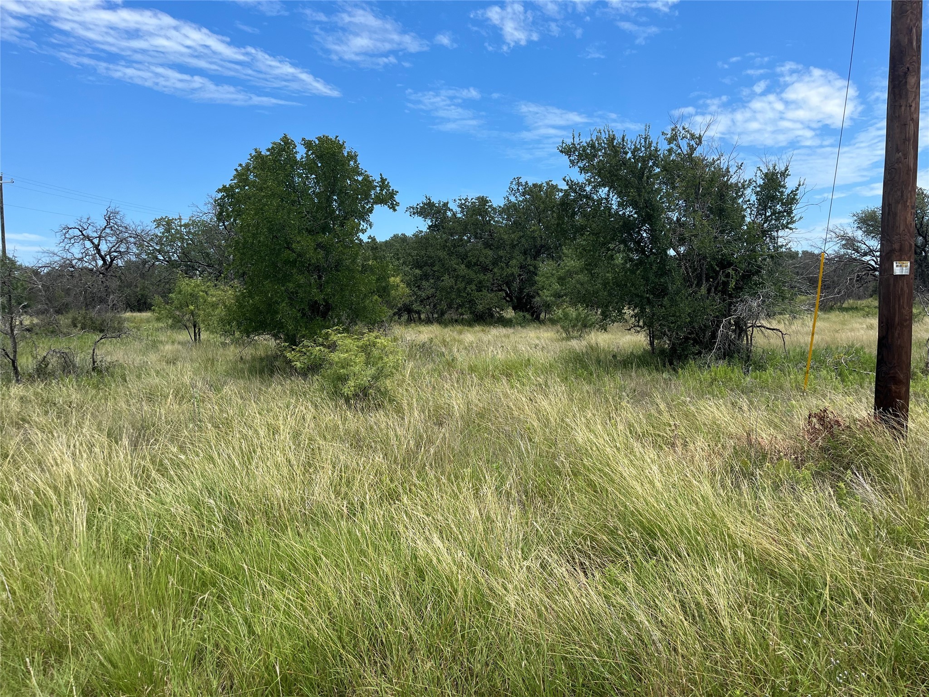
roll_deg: +0.6
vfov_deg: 53.1
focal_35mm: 26
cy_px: 348
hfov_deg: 67.3
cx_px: 464
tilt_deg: -3.5
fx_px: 698
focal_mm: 5.1
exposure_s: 1/3215
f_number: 1.6
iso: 50
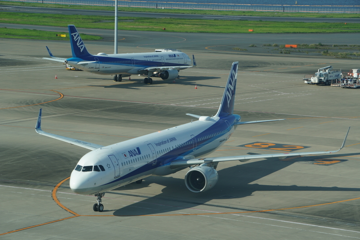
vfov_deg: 10.4
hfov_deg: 15.5
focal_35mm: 132
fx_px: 1321
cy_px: 120
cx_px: 180
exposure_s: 1/320
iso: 100
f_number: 7.1
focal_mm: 88
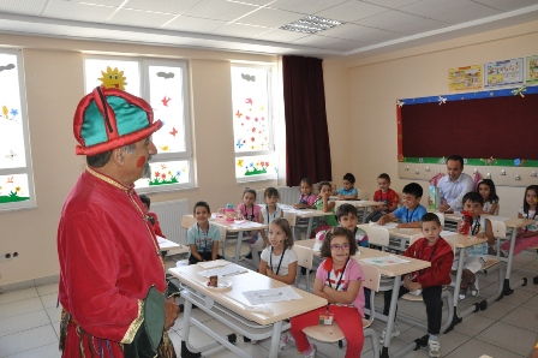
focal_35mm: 27
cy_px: 179
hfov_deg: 67.4
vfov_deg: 47.9
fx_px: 403
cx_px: 269
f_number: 7.1
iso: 1600
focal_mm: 18
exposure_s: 1/200
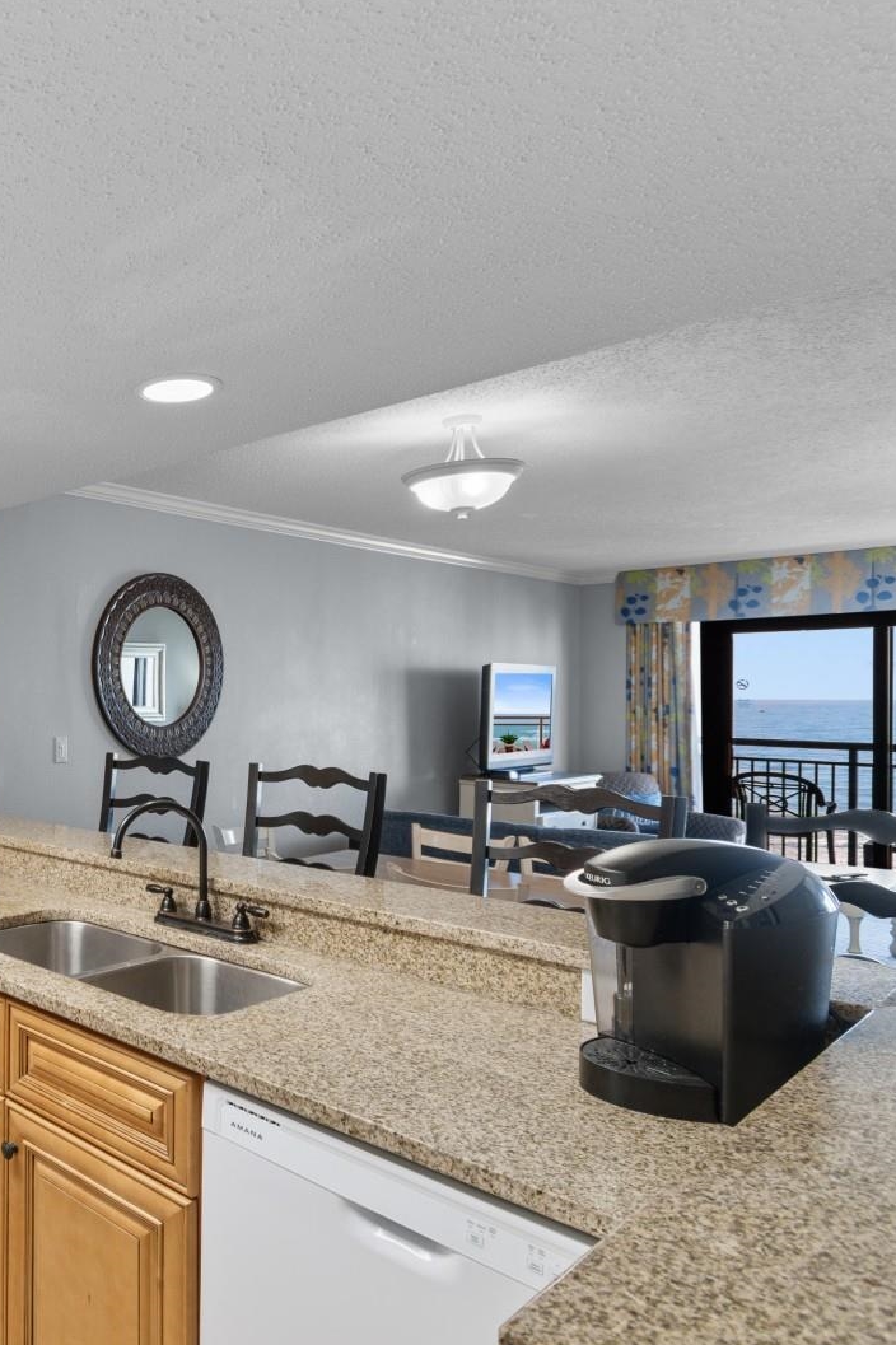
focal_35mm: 23
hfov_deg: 45.4
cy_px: 679
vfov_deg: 76.1
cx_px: -24
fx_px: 859
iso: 100
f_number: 4.5
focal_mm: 10
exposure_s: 1/3
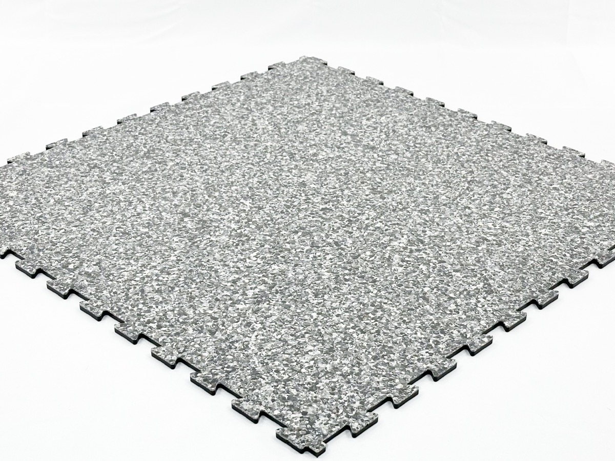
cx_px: 308
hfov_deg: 39.7
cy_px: 230
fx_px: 853
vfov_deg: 30.3
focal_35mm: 48
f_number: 1.8
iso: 64
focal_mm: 6.9
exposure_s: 1/369
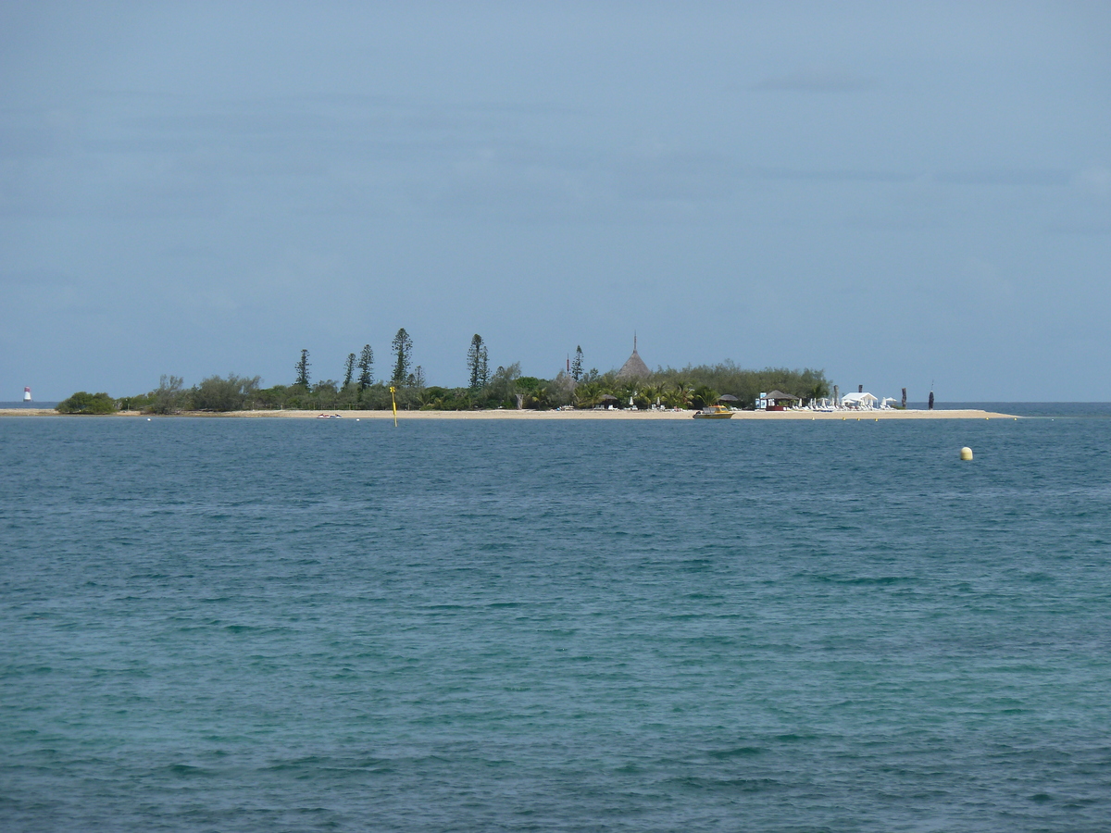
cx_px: 556
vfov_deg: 7.1
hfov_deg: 9.4
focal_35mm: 210
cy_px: 416
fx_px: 6740
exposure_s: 1/500
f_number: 5.6
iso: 80
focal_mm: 34.4
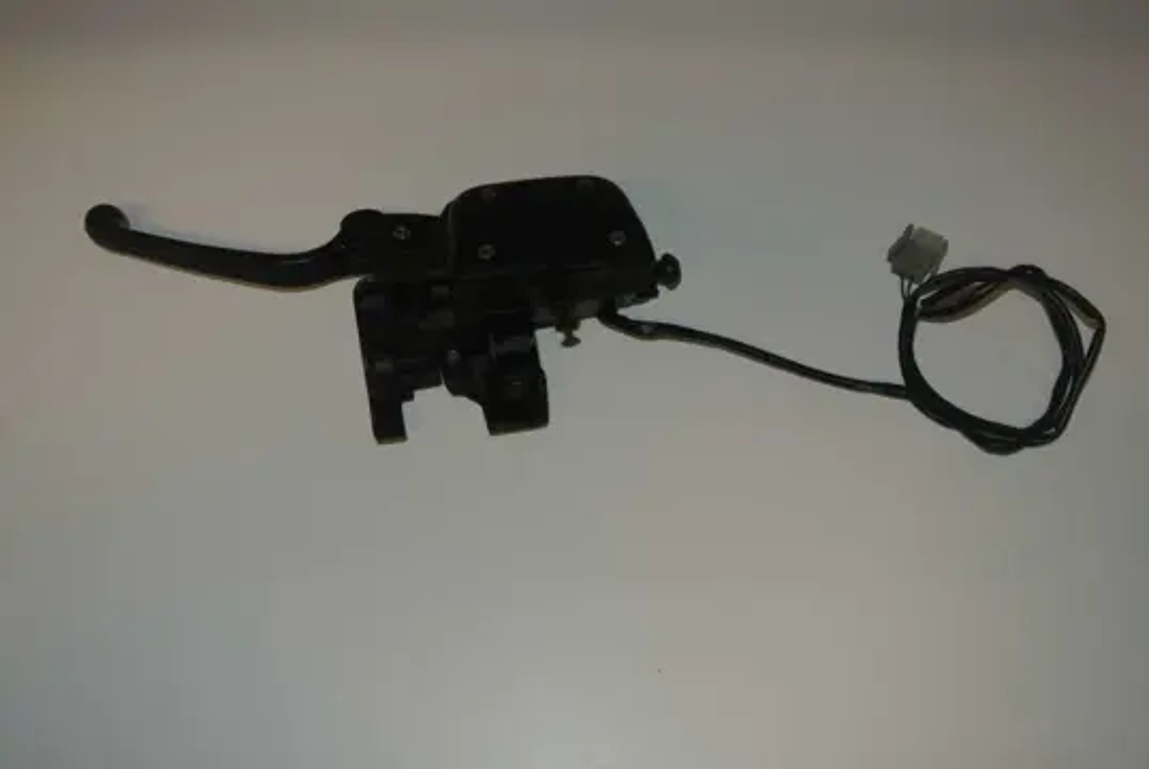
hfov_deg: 51.8
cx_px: 574
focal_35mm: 37
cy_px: 384
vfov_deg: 36.0
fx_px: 1182
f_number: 4
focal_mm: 14
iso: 200
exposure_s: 1/60
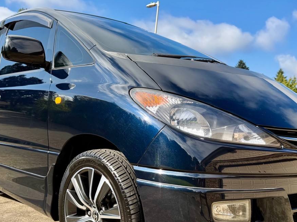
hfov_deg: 52.6
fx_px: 300
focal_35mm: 35
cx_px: 141
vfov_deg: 40.3
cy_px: 145
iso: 80
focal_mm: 6.76
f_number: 1.78
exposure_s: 1/1901
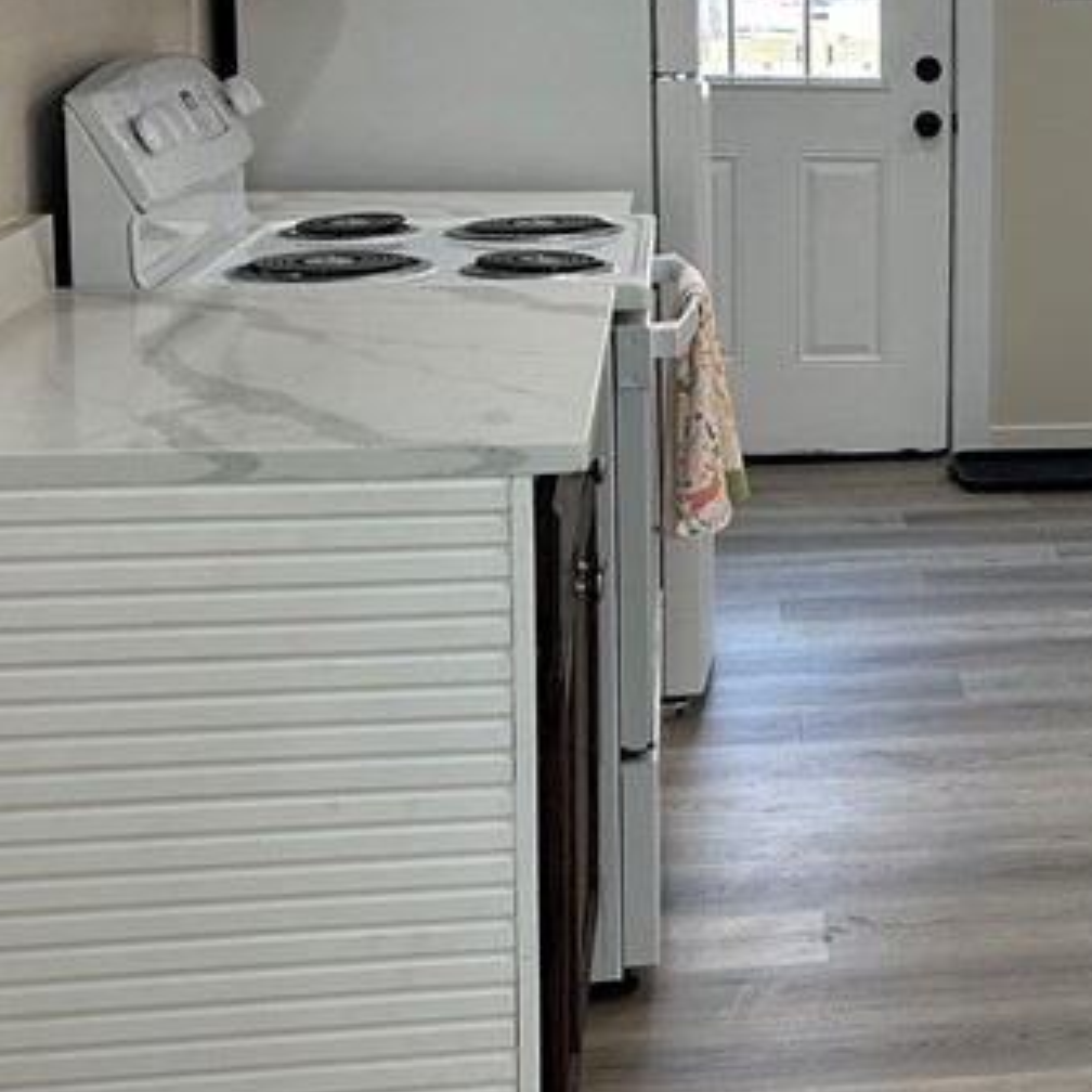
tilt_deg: -7.7
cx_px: 1297
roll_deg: -1.2
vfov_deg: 24.3
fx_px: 2498
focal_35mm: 70
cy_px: 240
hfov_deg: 22.7
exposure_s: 1/120
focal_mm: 5.7
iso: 80
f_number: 1.5
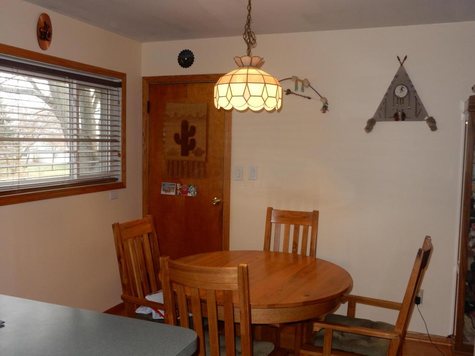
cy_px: 178
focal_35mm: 36
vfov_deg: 39.7
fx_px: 494
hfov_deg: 51.4
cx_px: 238
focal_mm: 6.4
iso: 200
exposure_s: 1/30
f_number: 4
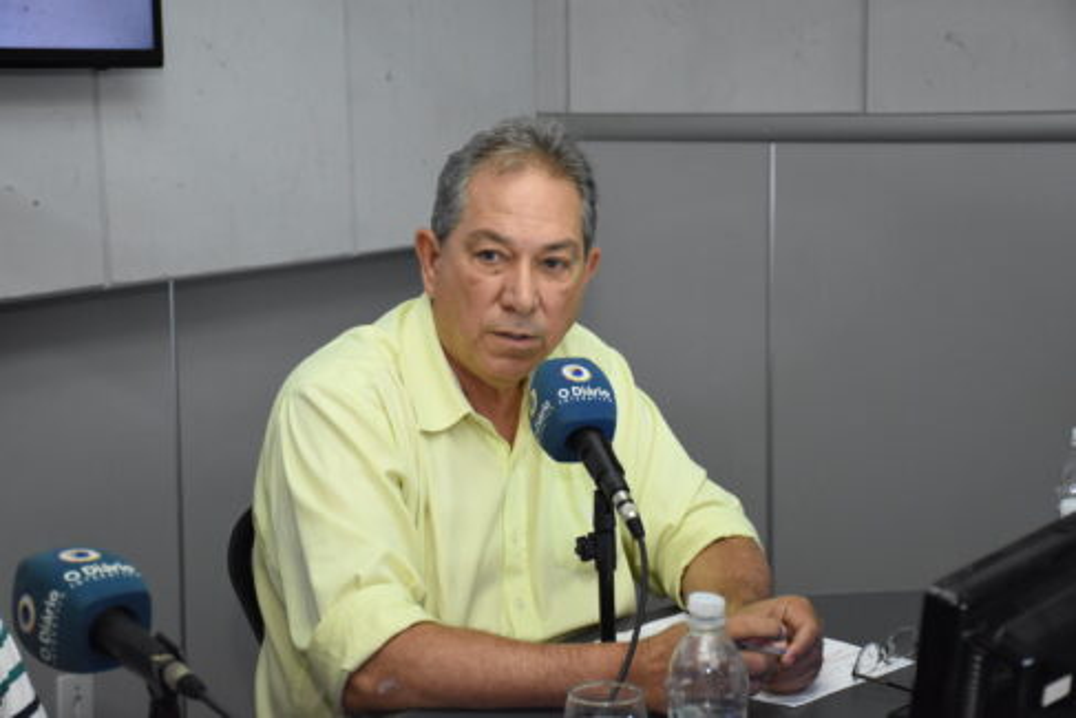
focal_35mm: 75
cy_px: 359
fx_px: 2242
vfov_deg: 18.2
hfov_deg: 27.0
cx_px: 538
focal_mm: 50
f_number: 4.8
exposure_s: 1/160
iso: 2500
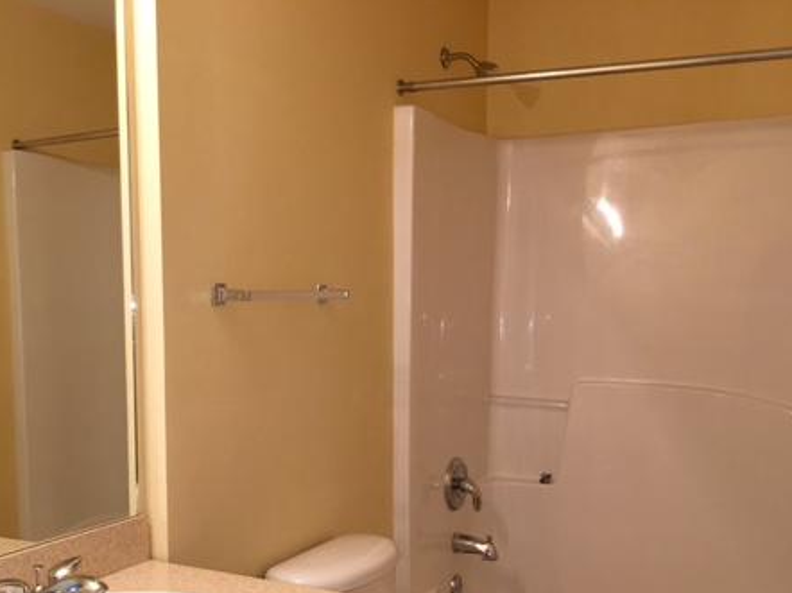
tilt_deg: -7.1
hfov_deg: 44.5
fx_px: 960
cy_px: 426
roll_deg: +0.1
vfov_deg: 33.8
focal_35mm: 42
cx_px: 310
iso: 64
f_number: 2.2
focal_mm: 4.15
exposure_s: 1/30
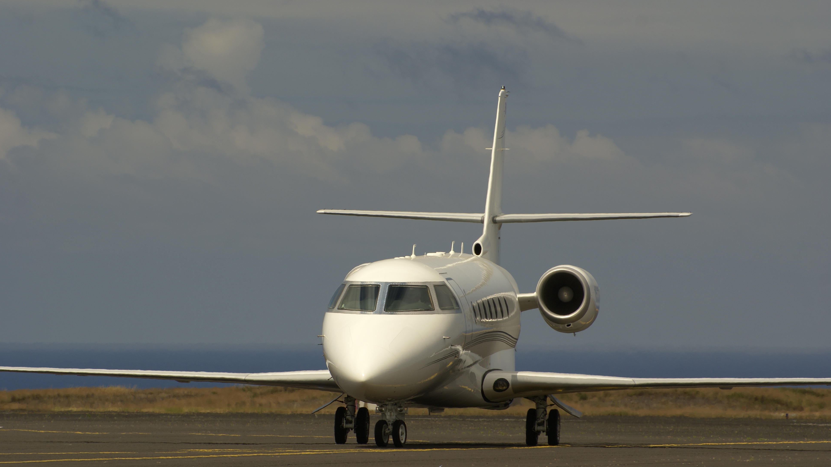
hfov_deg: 7.6
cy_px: 253
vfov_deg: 4.3
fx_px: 6258
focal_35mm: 284
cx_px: 415
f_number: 9
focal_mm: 180
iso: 80
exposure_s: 1/400
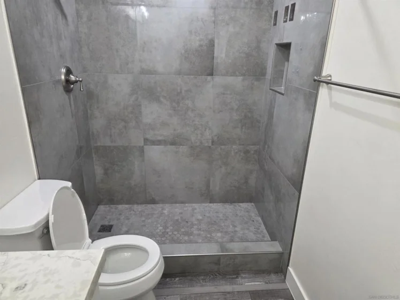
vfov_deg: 58.9
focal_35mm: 23
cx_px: 200
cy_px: 150
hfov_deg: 73.9
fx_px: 266
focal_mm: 6.3
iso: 250
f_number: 1.7
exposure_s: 1/120
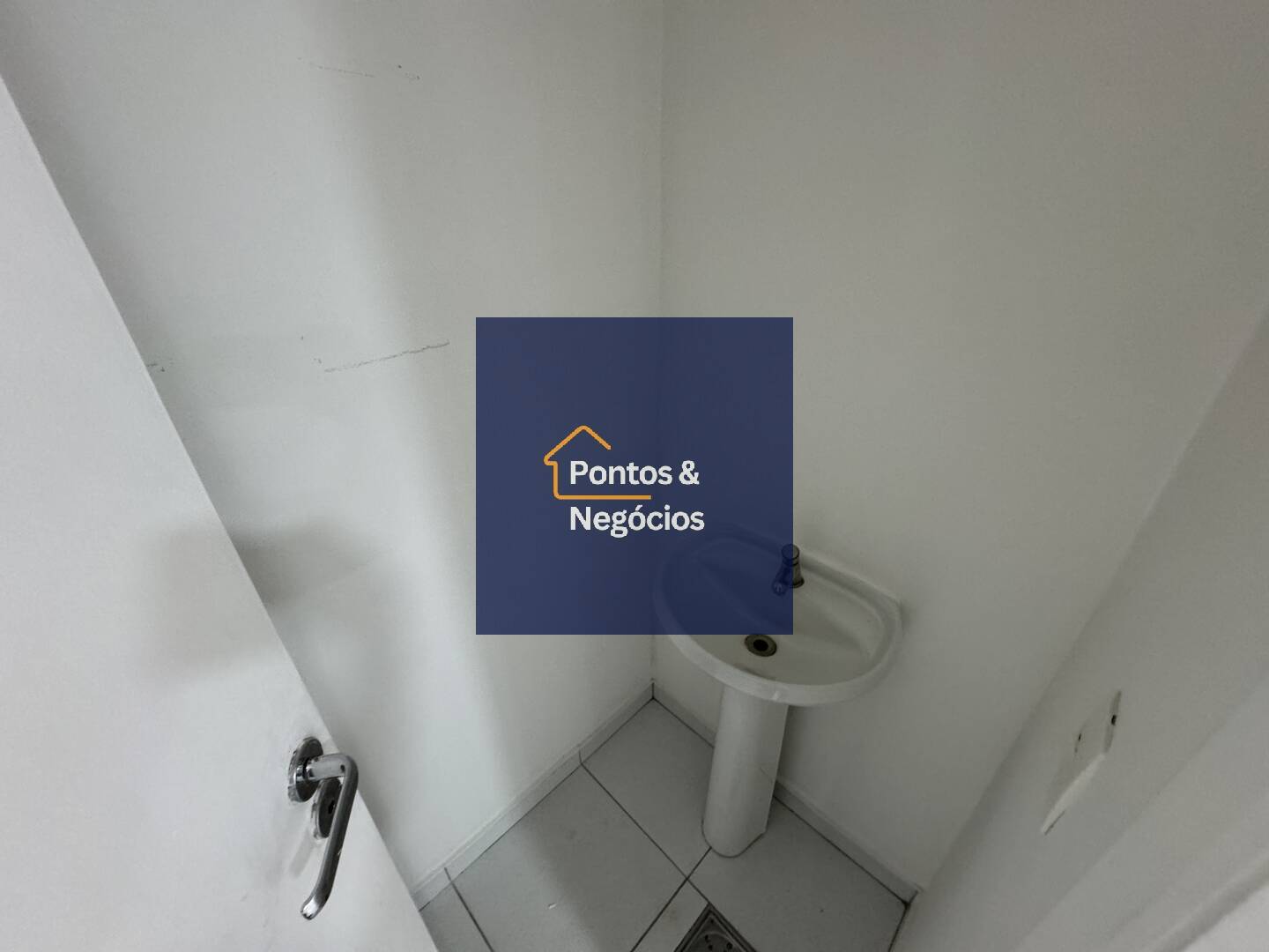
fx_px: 513
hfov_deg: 102.1
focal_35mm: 14
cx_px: 634
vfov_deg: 85.7
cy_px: 476
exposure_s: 1/60
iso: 250
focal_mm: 2.22
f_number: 2.2
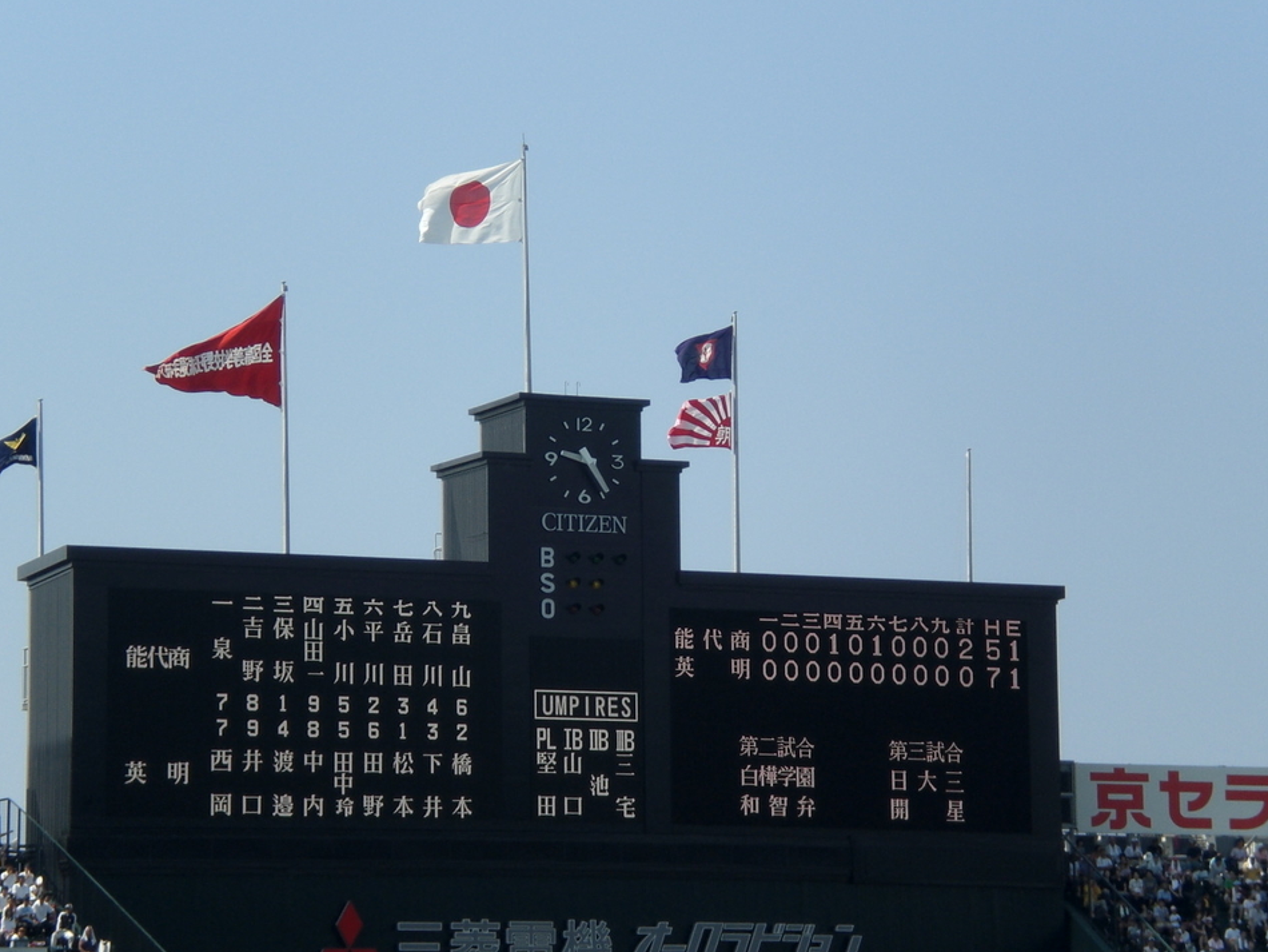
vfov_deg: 10.3
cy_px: 565
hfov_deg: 13.7
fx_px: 5276
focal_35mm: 144
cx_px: 585
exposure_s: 1/250
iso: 50
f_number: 5.9
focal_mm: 18.9
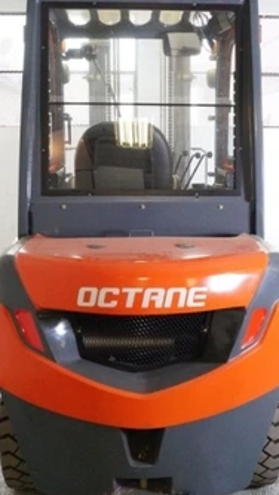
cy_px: 242
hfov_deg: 26.5
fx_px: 592
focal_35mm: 45
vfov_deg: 45.5
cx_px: 156
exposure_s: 1/160
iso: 2500
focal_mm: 24
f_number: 9
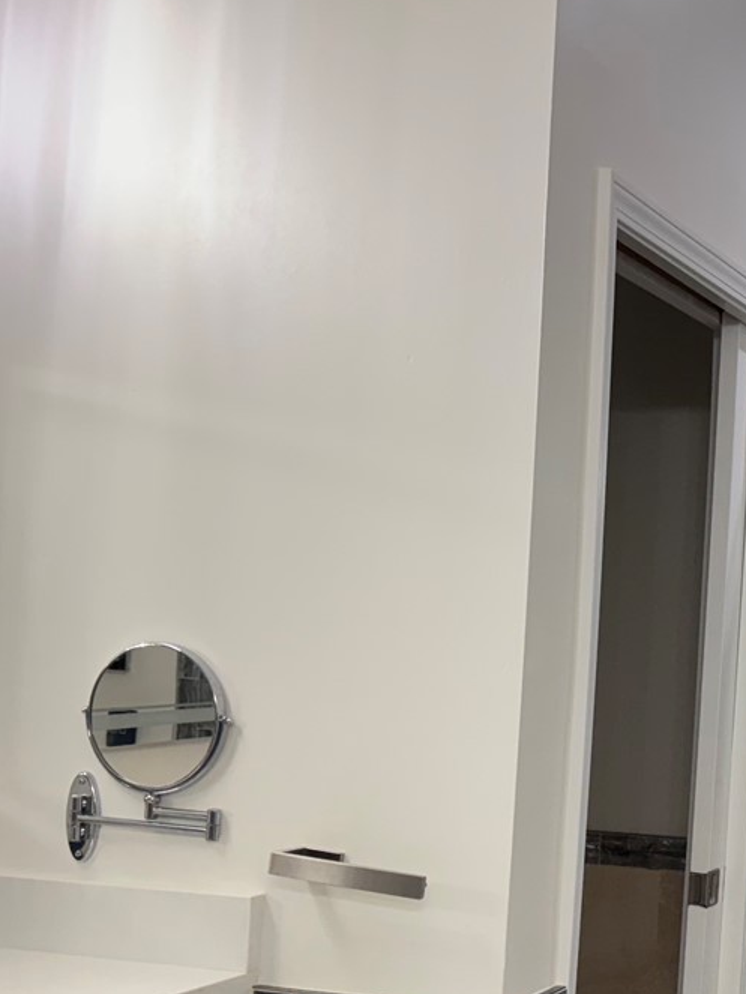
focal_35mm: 58
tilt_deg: -0.5
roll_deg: -2.8
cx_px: 886
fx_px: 1666
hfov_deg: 23.2
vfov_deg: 33.0
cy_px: 638
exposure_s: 1/120
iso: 200
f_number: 1.78
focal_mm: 6.76
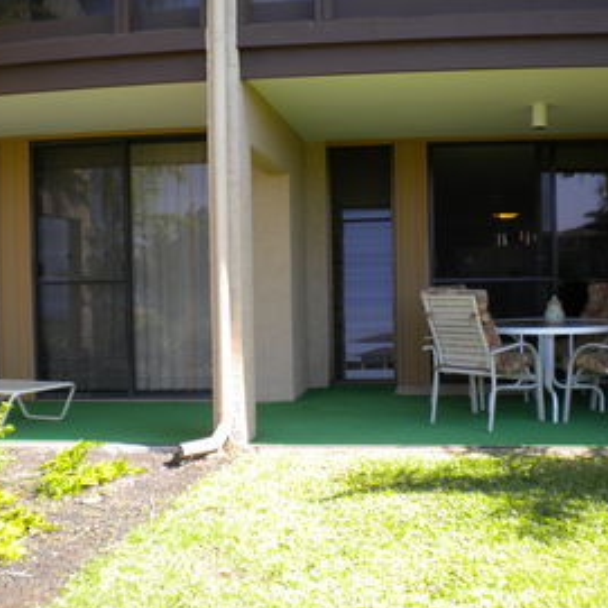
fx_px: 835
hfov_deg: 40.0
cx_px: 343
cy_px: 307
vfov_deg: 40.0
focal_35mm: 42
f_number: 4.6
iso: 80
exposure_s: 1/157
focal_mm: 6.3
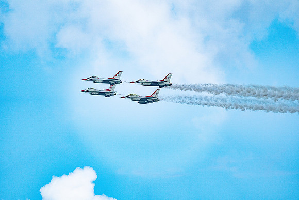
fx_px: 3323
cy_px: 100
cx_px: 150
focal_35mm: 400
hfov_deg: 5.2
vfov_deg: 3.4
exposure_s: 1/1250
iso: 640
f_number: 9
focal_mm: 400
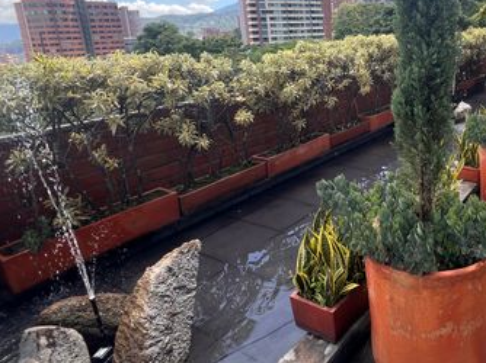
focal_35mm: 26
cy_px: 123
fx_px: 365
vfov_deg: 52.1
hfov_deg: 61.7
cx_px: 389
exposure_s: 1/230
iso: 32
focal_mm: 1.57
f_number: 1.8
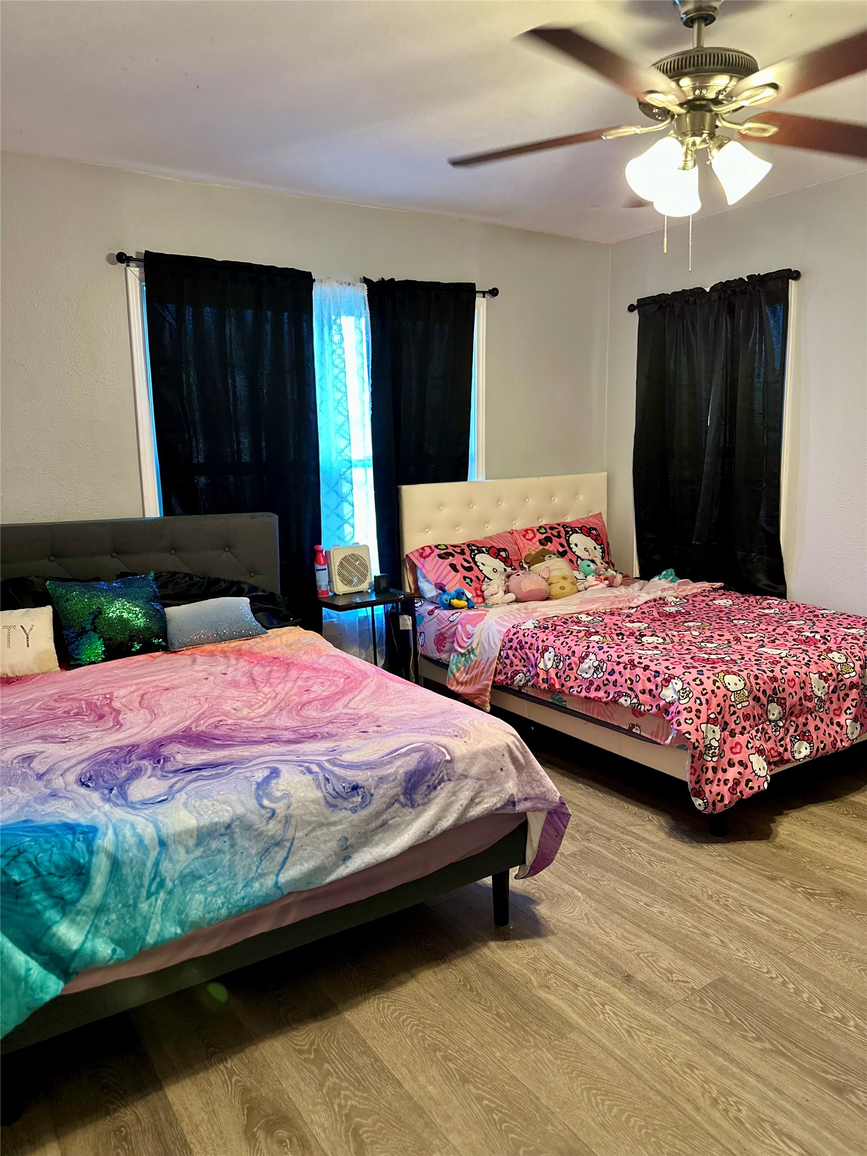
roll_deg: +0.2
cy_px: 578
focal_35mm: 24
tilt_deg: -7.3
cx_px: 434
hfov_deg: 56.8
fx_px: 801
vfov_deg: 71.6
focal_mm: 6.86
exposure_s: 1/60
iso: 320
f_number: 1.78
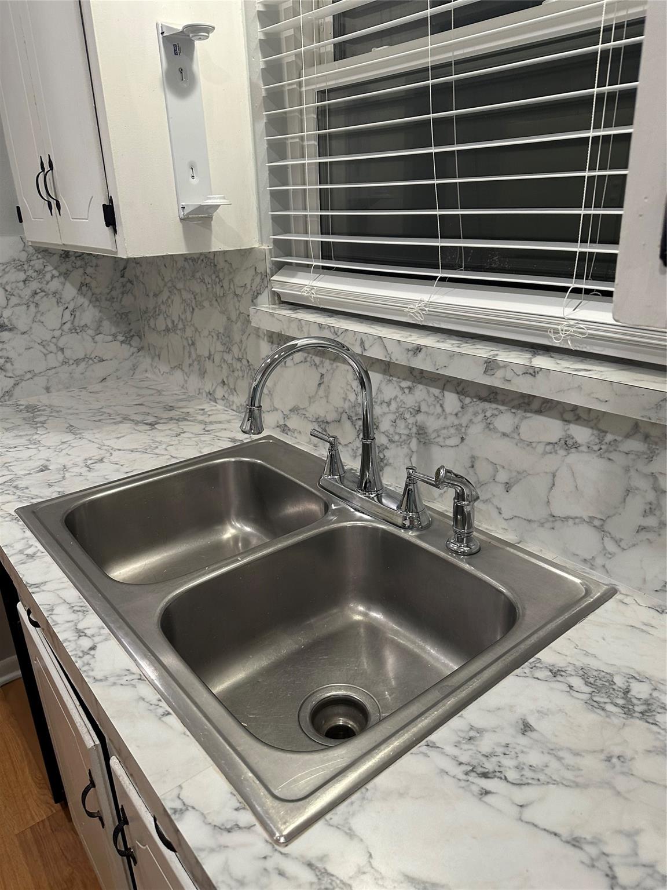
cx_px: 334
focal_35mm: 24
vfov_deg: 71.6
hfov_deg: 56.8
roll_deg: +1.0
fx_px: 617
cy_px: 445
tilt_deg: -22.3
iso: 200
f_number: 1.78
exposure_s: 1/120
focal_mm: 6.86
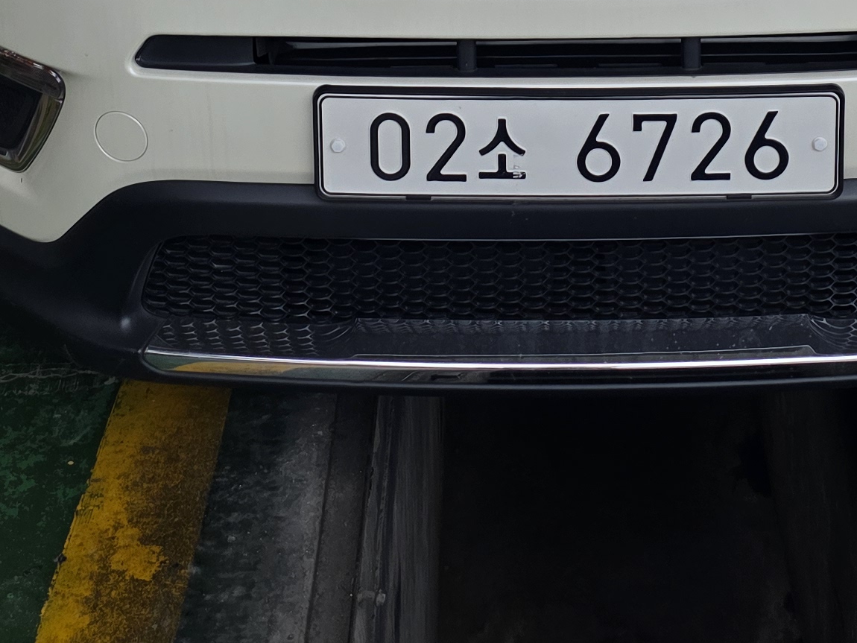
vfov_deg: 16.7
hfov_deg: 24.3
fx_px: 1981
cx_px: 537
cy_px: -330
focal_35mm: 80
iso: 80
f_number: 1.7
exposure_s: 1/1814
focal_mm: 6.3
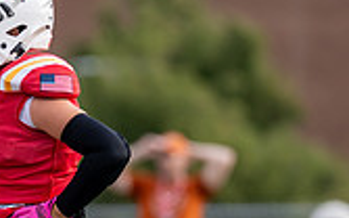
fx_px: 8229
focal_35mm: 866
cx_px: 55
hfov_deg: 2.4
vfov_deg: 1.5
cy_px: 230
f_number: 2.8
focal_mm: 200
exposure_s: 1/2500
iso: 320
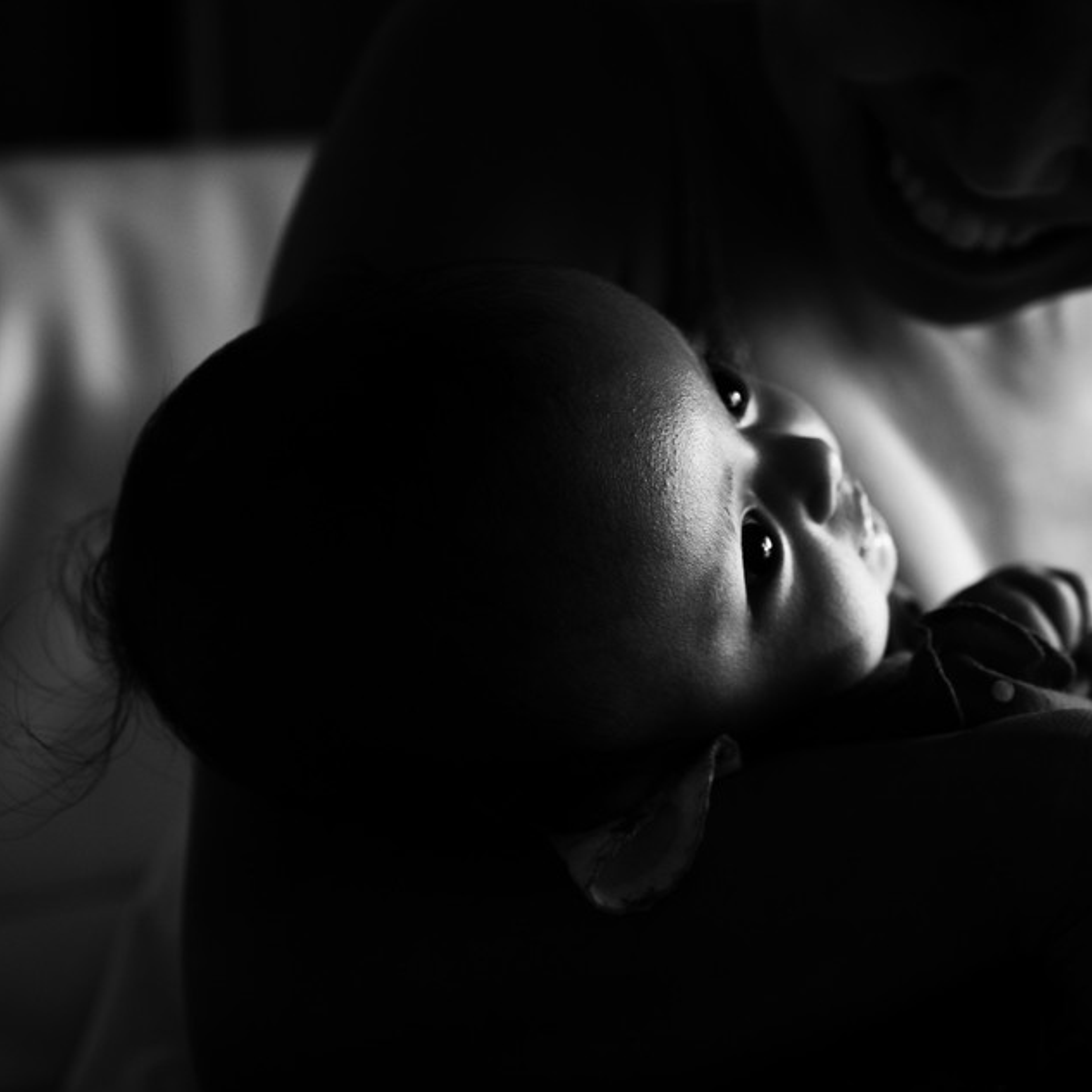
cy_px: 555
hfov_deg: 18.5
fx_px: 3355
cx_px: 675
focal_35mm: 94
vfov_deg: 18.5
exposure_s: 1/100
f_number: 4
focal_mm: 70
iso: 500
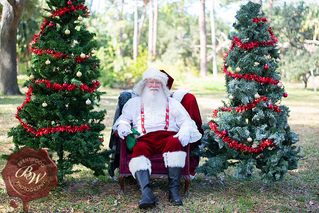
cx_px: 160
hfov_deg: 39.6
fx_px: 443
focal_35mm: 50
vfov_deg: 27.0
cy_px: 106
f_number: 2.5
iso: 100
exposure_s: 1/400
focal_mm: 50
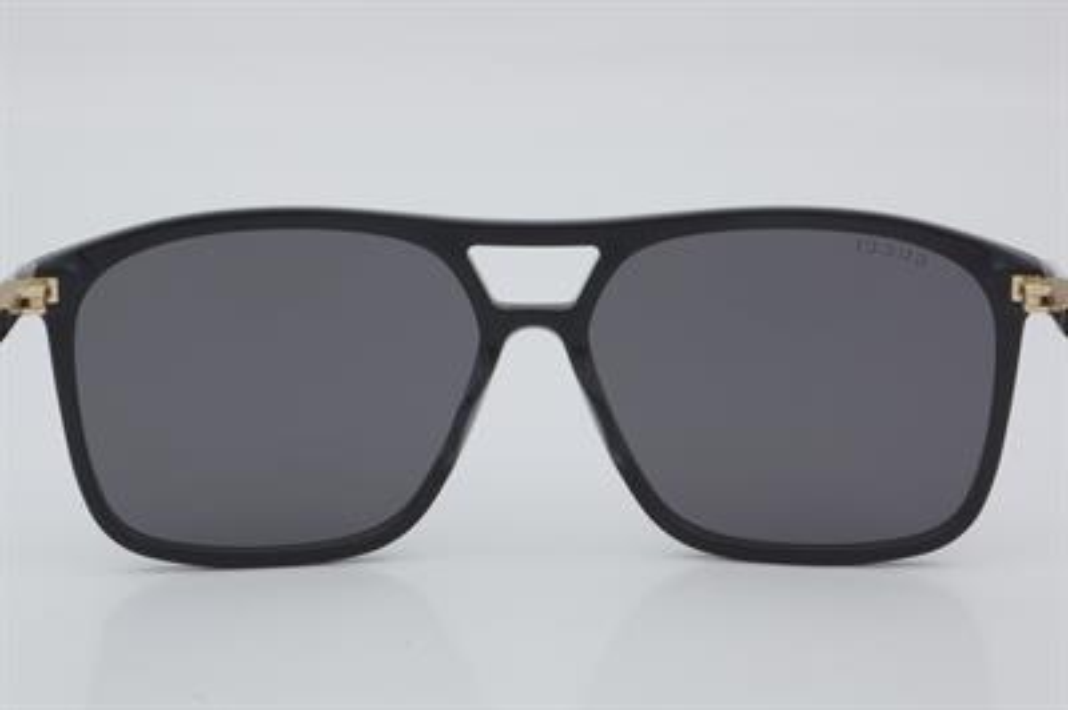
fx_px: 2445
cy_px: 355
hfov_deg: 24.6
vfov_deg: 16.5
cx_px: 534
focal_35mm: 82
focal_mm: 55
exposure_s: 1/4
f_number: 32
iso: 100
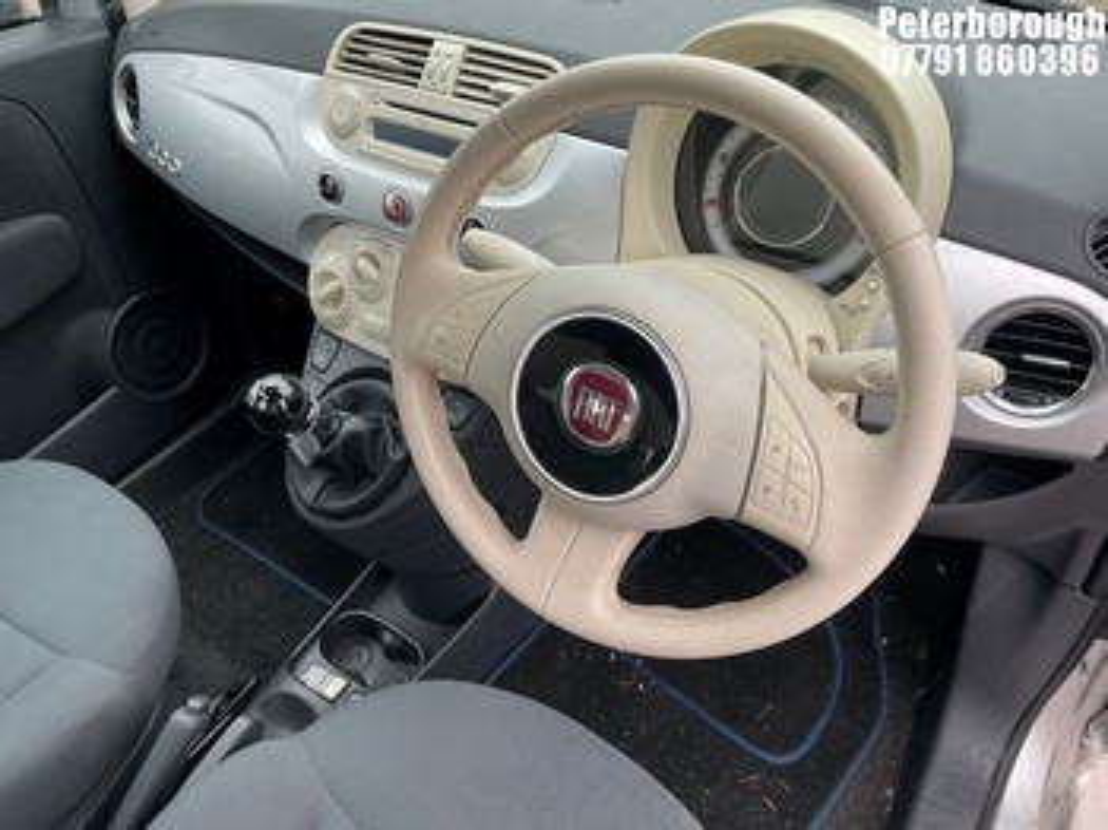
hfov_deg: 67.3
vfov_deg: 53.0
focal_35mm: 26
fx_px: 832
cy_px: 415
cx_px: 554
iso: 100
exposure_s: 1/121
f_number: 1.6
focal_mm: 4.2
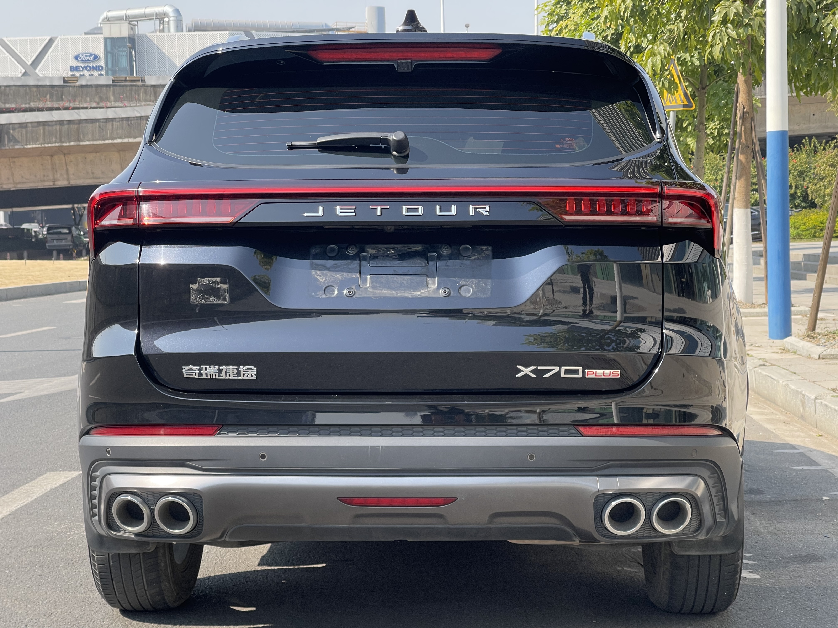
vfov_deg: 22.9
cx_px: 419
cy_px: 314
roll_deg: +1.2
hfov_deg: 30.3
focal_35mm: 64
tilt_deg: -3.5
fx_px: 1549
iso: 20
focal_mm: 7.5
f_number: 2.2
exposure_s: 1/344
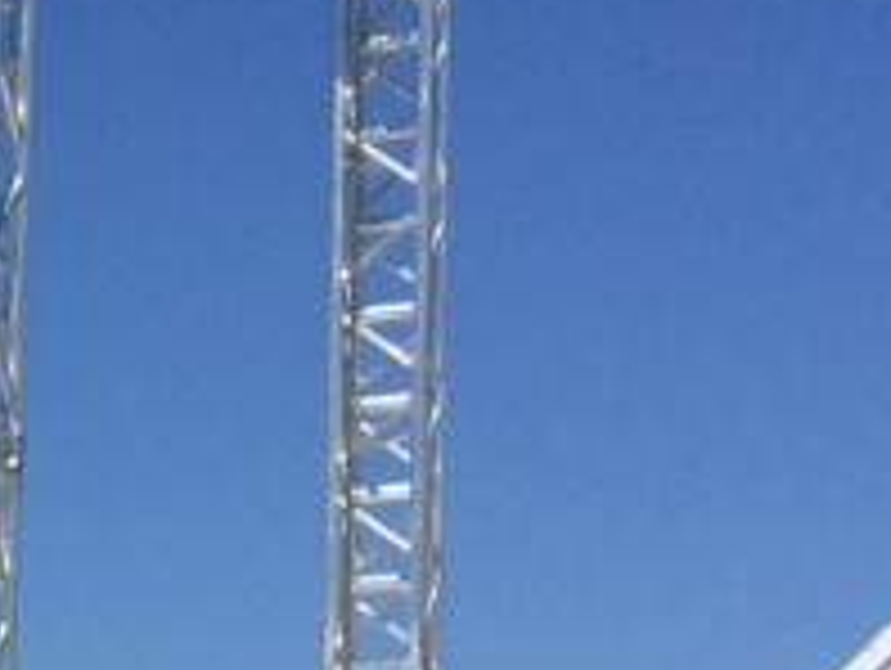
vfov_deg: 9.2
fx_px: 3994
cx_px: -1197
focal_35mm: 155
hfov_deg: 10.9
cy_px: 1156
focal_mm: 4.12
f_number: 2.2
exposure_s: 1/3731
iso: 40
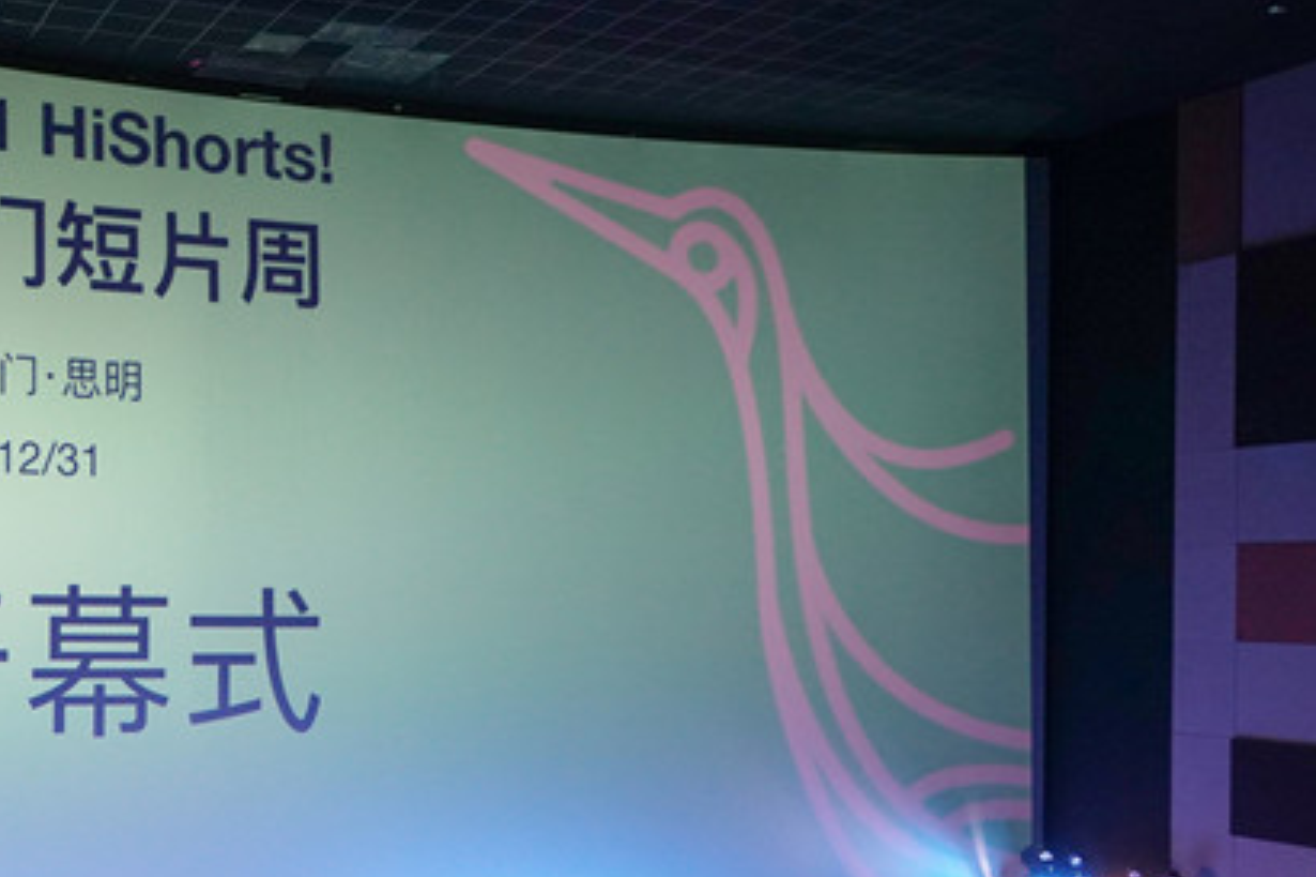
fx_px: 1498
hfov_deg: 46.2
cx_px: 372
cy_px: 691
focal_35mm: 41
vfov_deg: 31.8
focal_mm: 24
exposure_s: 1/80
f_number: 2.8
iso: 3200
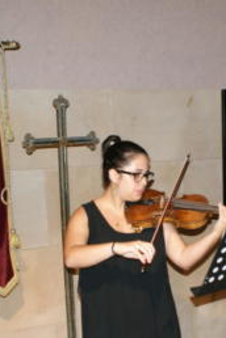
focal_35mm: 64
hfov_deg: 21.0
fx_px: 603
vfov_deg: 31.3
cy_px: 208
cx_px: 176
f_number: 5.6
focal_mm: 22
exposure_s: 1/60
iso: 400
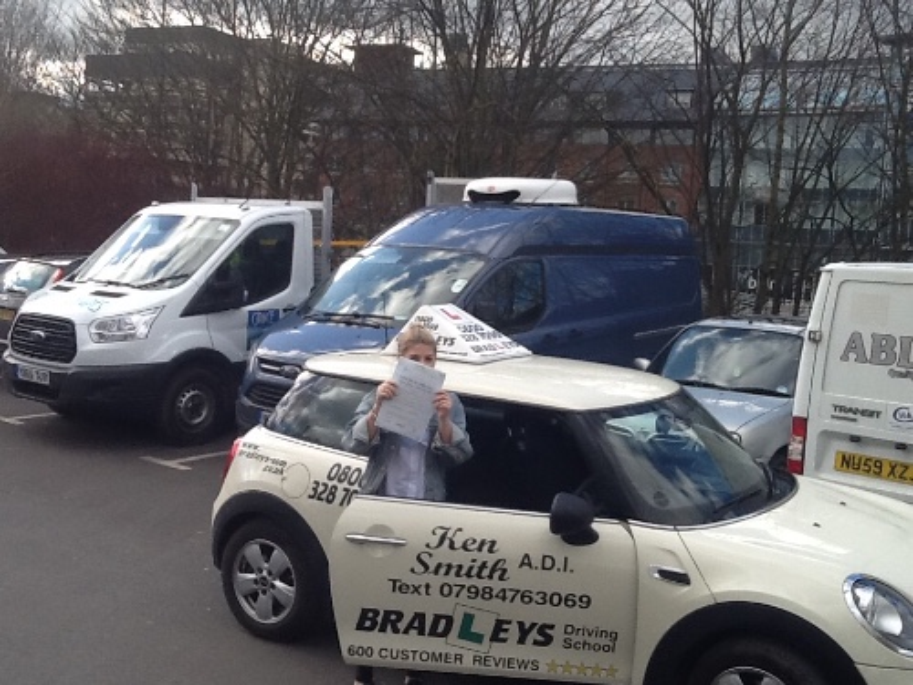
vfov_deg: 32.9
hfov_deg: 42.9
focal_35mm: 44
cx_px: 456
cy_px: 342
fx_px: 1161
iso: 40
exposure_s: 1/382
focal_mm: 2.03
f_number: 2.4
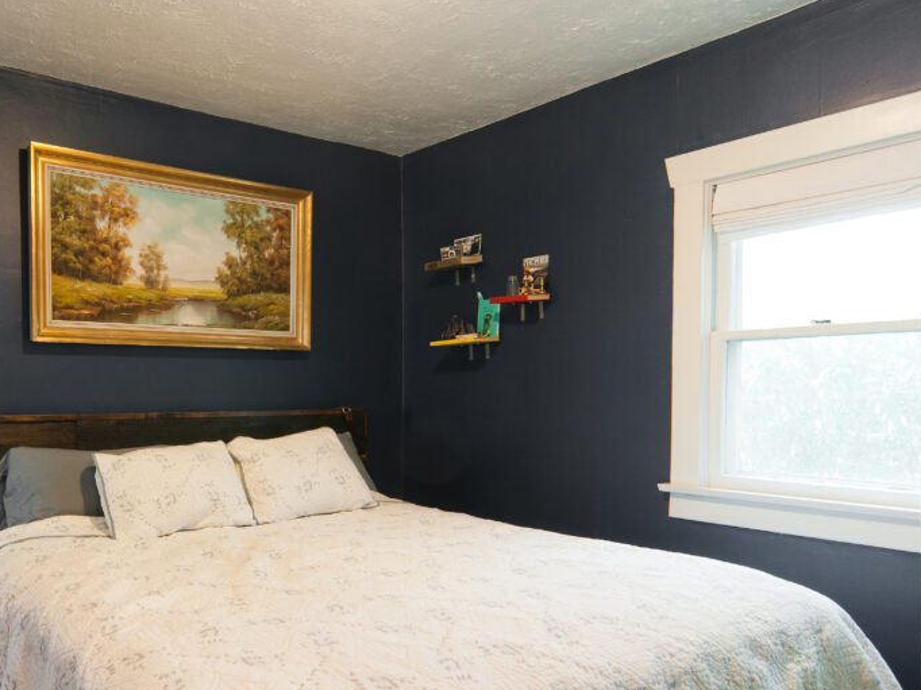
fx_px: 692
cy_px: 402
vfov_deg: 52.8
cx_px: 244
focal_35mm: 26
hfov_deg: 63.8
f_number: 5.6
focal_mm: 12
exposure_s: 1/1.67
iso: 200
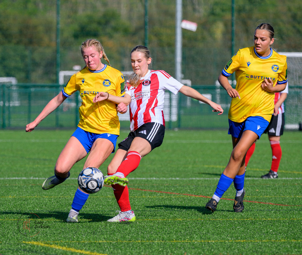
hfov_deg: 4.5
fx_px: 3818
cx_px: 144
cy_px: 161
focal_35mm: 419
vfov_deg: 3.8
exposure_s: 1/2000
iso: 320
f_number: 5
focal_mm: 240
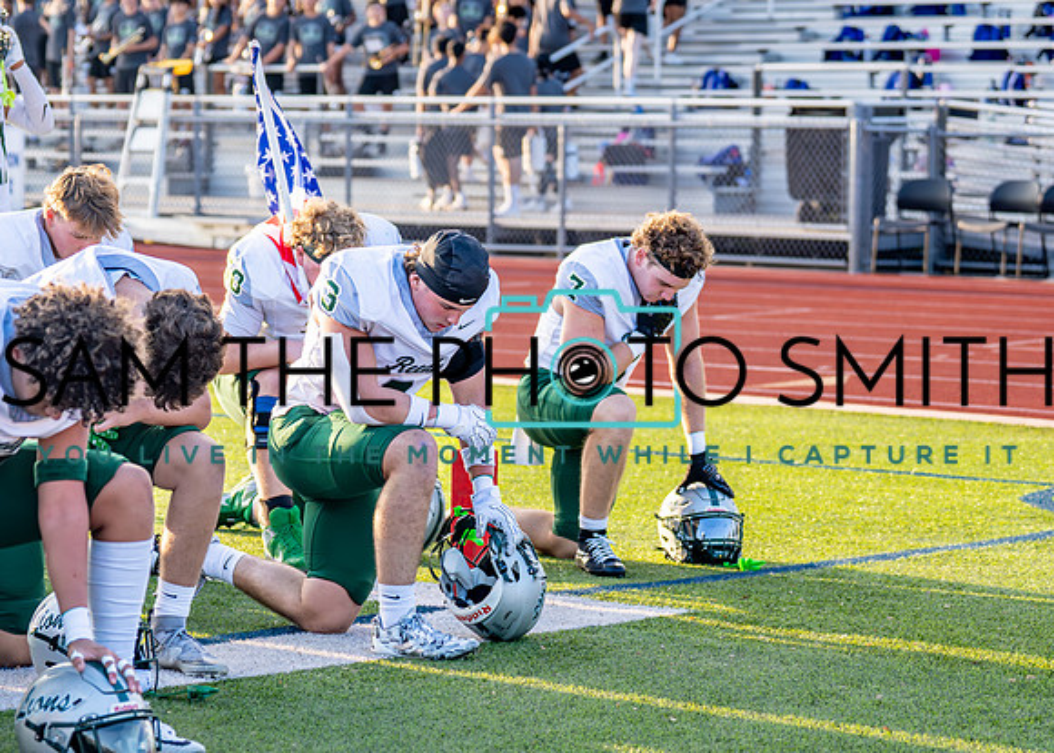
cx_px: 403
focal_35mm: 121
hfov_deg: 16.6
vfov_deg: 11.9
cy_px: 362
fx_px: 3609
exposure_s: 1/1600
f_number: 2.8
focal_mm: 70
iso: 320
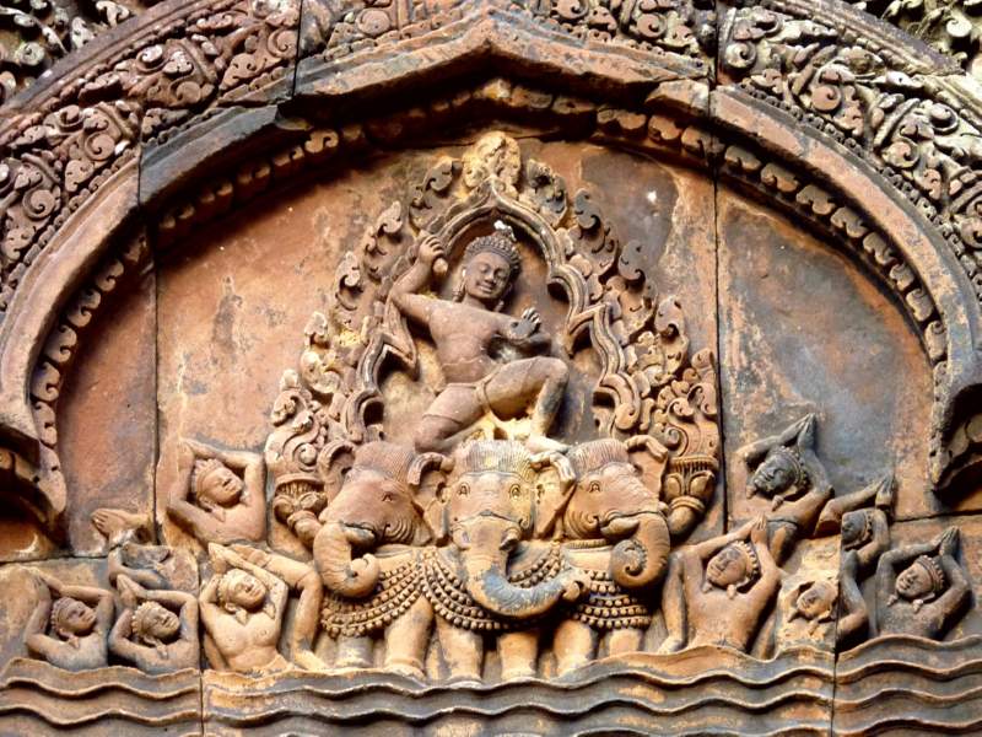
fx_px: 4794
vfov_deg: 8.8
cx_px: 491
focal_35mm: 169
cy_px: 368
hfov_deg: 11.7
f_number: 4.5
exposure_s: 1/60
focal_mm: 27.8
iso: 250
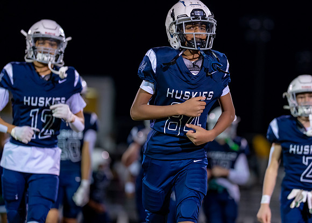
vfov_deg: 7.4
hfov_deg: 10.3
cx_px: 187
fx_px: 1728
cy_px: 96
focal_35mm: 195
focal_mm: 135
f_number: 1.8
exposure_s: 1/500
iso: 1250
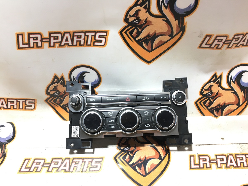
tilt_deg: -48.7
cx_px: 124
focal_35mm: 29
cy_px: 93
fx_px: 208
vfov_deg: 48.2
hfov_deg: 61.7
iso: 40
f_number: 2.2
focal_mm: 4.15
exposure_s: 1/33
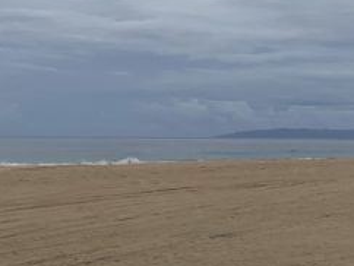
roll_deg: -0.9
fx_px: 1126
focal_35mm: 110
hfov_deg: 17.9
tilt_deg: +6.2
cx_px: 162
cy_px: 29
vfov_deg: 13.4
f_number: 1.8
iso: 25
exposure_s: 1/2421
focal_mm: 4.25
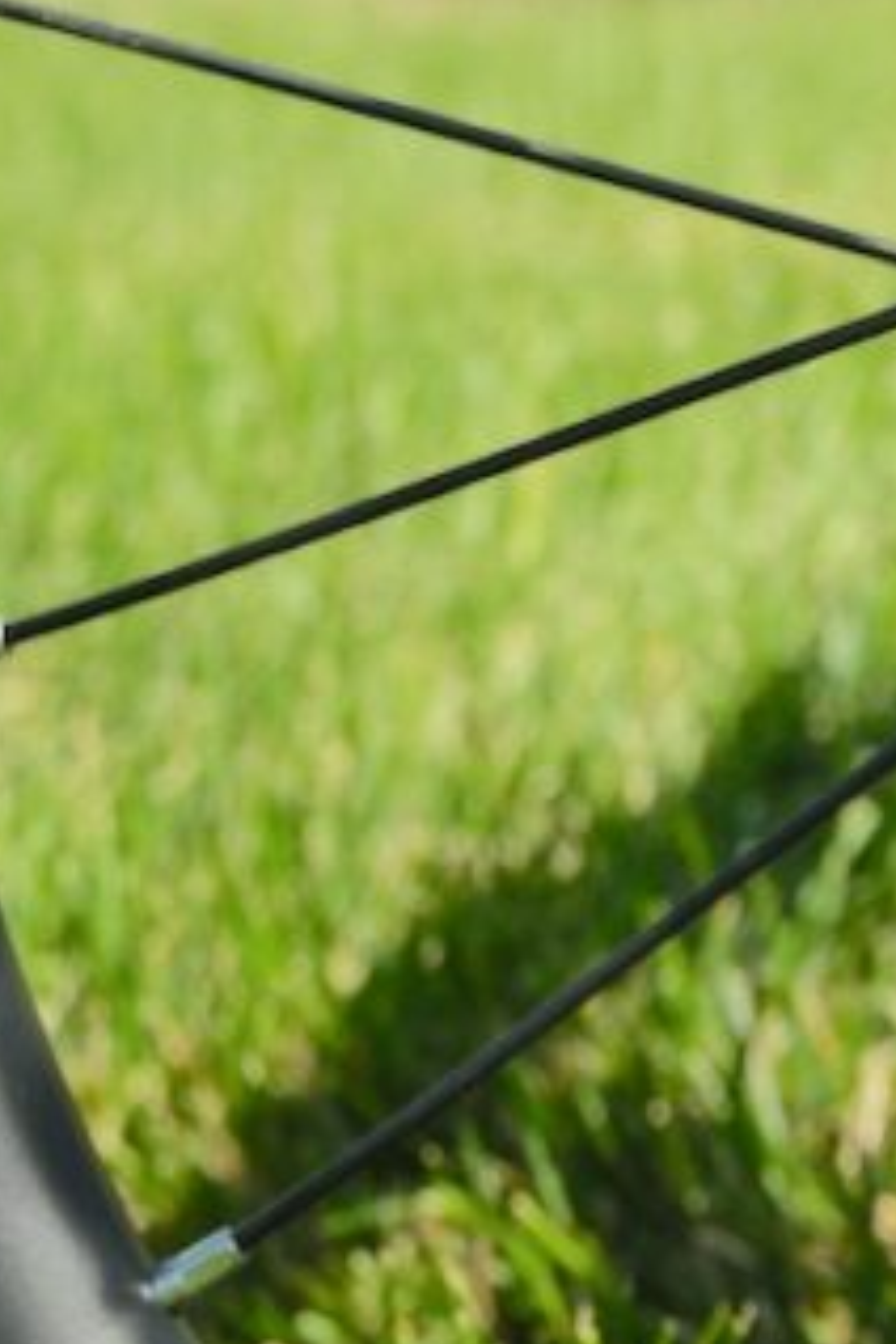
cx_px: 2067
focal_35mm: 145
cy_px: 315
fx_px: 5413
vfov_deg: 14.1
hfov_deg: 8.7
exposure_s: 1/340
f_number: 5.6
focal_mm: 30
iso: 125
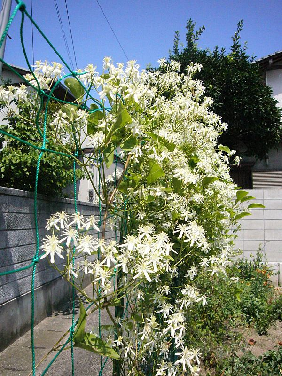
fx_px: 304
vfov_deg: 63.4
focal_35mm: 28
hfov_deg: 49.7
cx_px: 141
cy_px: 188
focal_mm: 4.6
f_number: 5.6
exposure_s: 1/2000
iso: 400
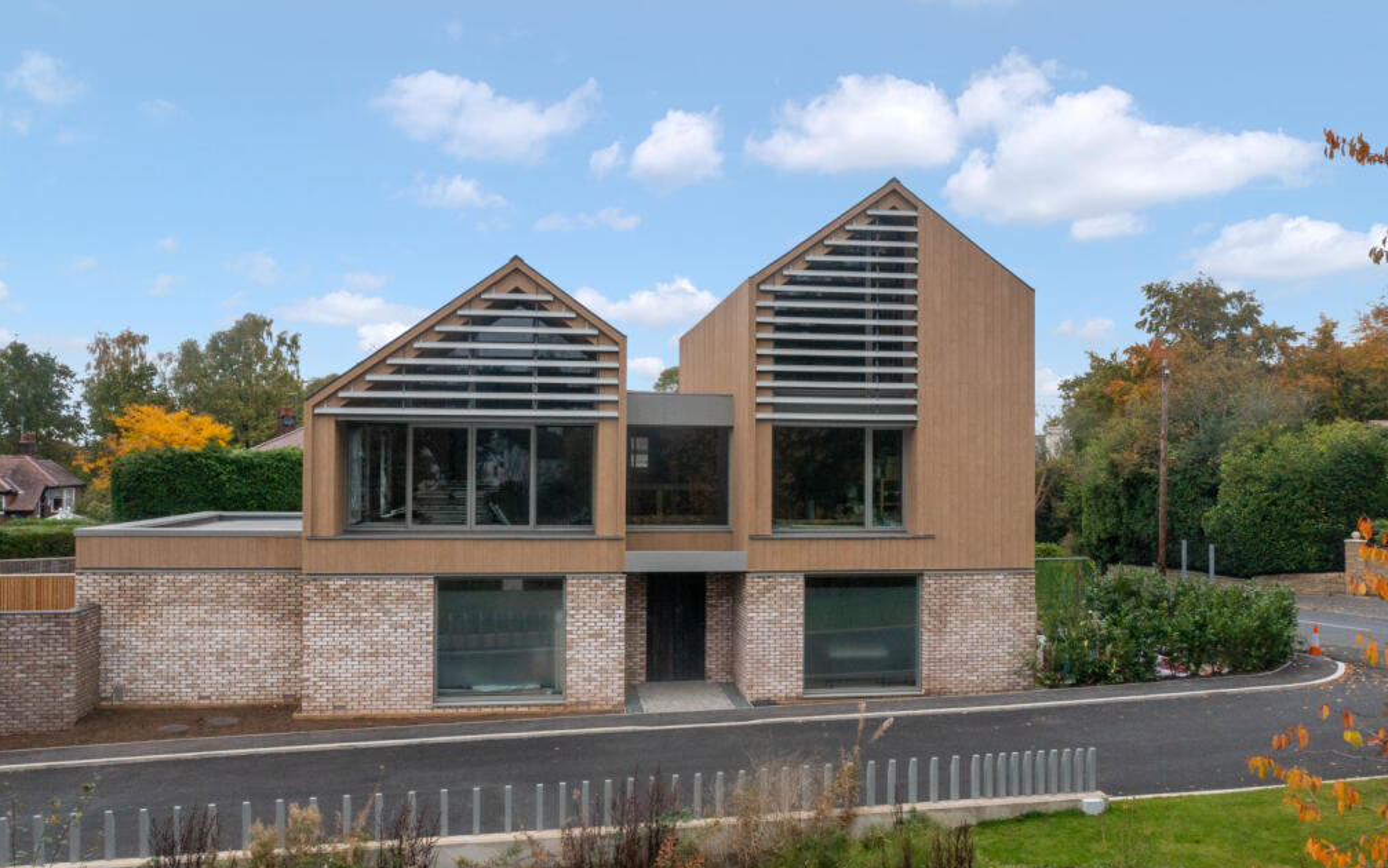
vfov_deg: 43.2
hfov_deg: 64.6
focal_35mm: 29
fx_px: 1097
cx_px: 704
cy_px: 459
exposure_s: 1/200
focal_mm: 10.26
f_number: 10
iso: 400
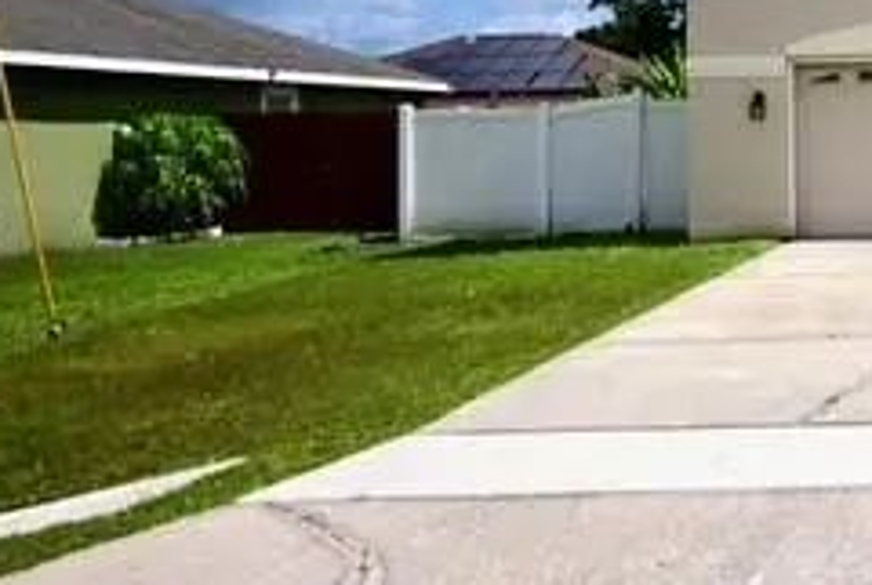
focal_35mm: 64
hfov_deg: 26.8
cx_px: 1115
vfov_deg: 20.8
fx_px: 1553
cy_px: 36
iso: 100
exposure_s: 1/2500
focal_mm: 16
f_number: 3.5
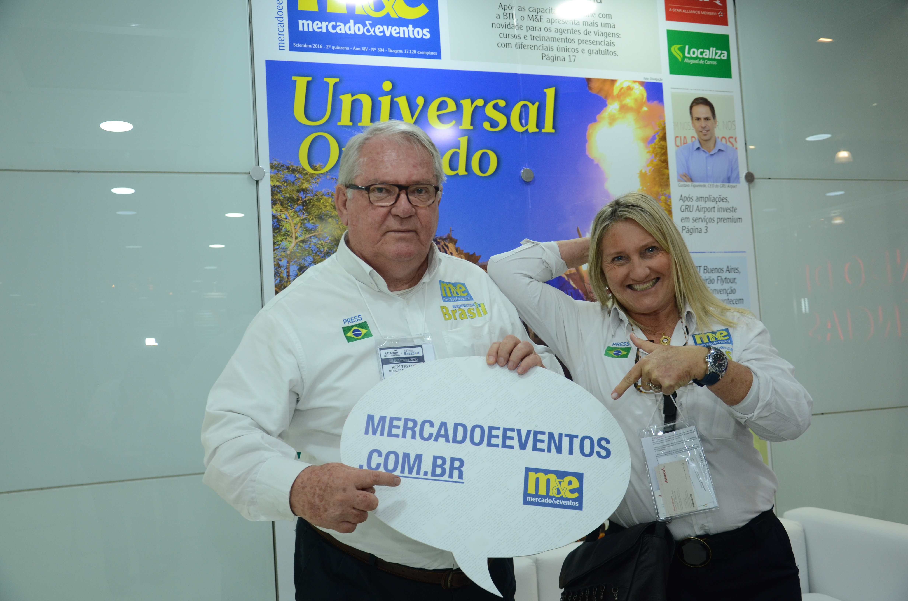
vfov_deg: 36.7
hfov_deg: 53.2
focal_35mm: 36
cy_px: 300
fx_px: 906
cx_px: 454
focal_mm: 24
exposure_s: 1/80
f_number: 4
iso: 640
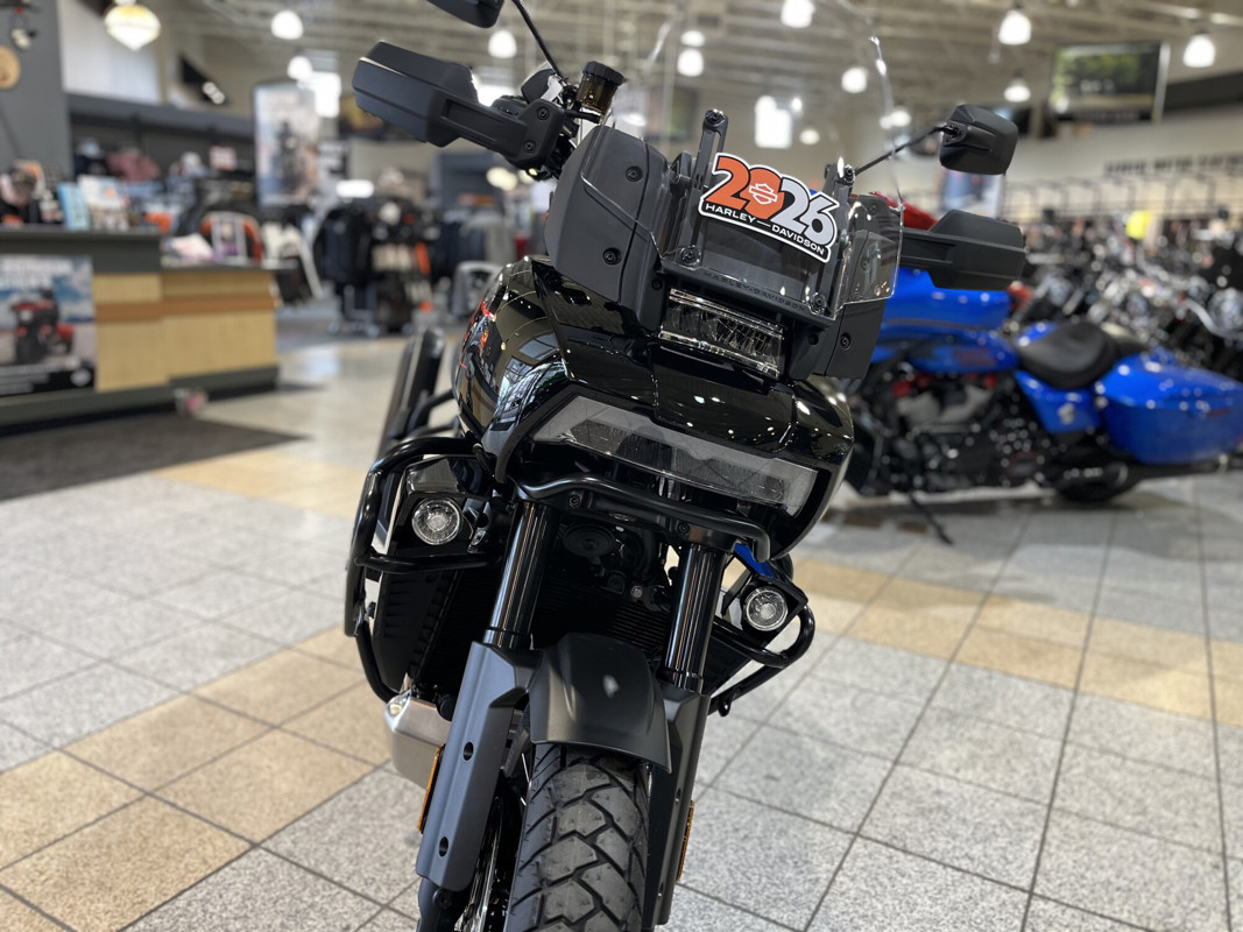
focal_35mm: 26
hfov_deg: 67.3
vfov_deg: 53.1
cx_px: 622
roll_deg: -2.8
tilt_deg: -13.9
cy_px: 466
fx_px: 934
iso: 125
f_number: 1.6
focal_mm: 5.1
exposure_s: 1/60
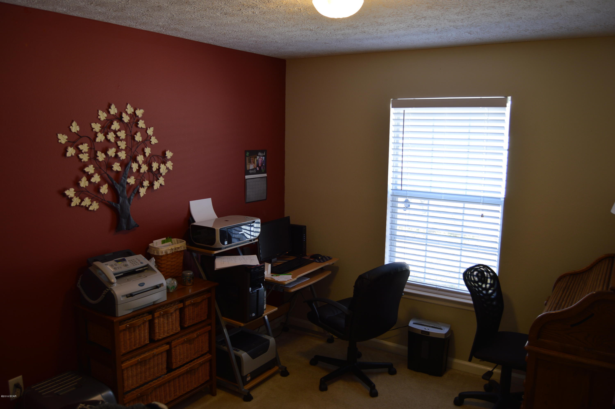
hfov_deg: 67.4
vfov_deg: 47.8
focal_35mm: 27
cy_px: 204
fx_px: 461
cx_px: 308
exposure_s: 1/30
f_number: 3.5
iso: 100
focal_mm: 18
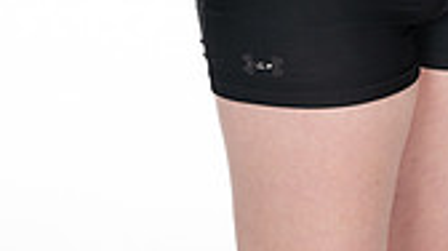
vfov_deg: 7.0
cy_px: -344
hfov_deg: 13.2
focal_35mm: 163
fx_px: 1934
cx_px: 331
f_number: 7.1
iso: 800
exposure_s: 1/320
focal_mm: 58
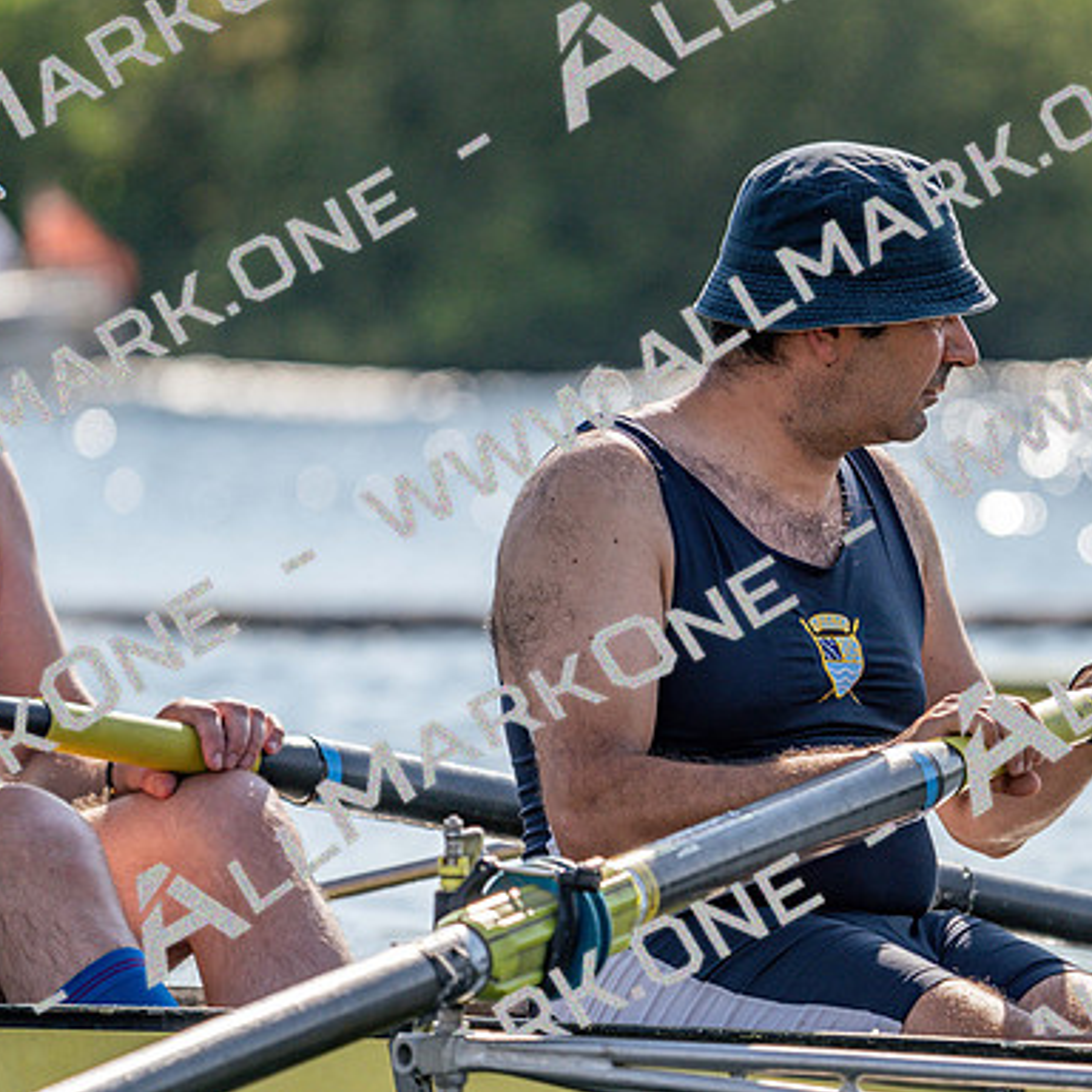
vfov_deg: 4.5
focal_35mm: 389
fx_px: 13884
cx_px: 714
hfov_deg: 4.5
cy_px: 547
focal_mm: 303
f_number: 6.3
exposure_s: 1/1600
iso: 250
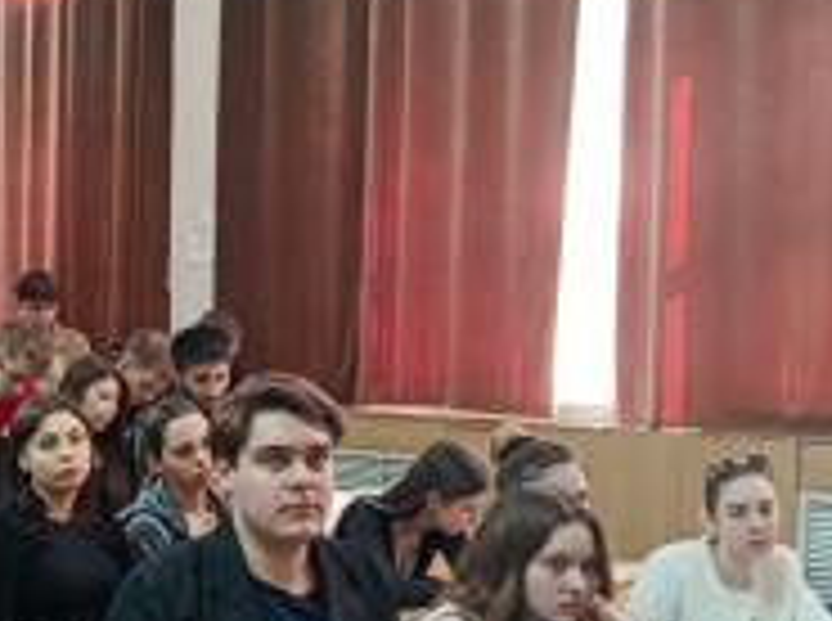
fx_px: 1247
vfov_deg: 27.8
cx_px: 234
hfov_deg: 36.2
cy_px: 392
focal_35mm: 52
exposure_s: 1/50
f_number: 1.7
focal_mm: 5.24
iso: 925
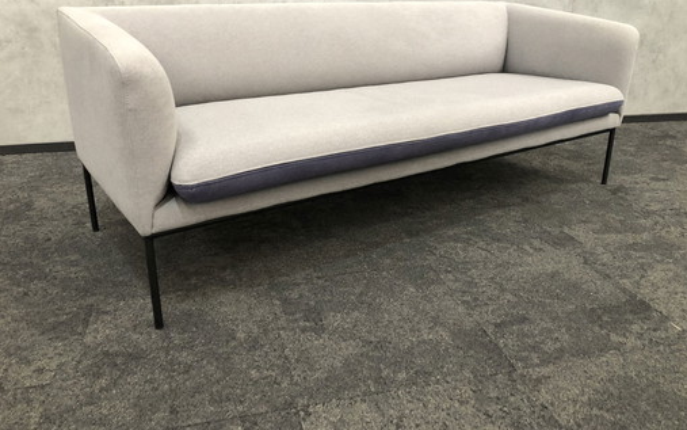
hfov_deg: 62.9
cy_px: 180
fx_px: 562
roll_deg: -0.7
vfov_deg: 41.7
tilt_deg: -19.4
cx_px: 346
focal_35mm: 30
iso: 100
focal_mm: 3.99
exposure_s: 1/17
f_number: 1.8
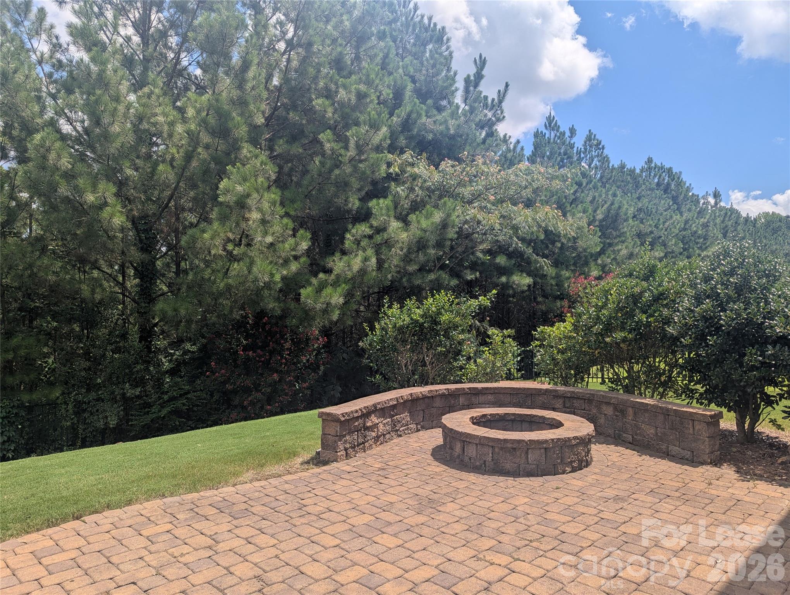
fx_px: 548
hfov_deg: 71.5
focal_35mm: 24
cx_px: 395
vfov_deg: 56.9
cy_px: 298
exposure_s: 1/2358
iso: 43
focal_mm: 6.81
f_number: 1.85
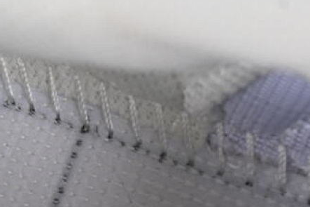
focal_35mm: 183
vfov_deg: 7.5
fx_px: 1575
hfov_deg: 11.2
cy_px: 227
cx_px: 38
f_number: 7.1
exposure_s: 1/80
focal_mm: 50
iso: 160
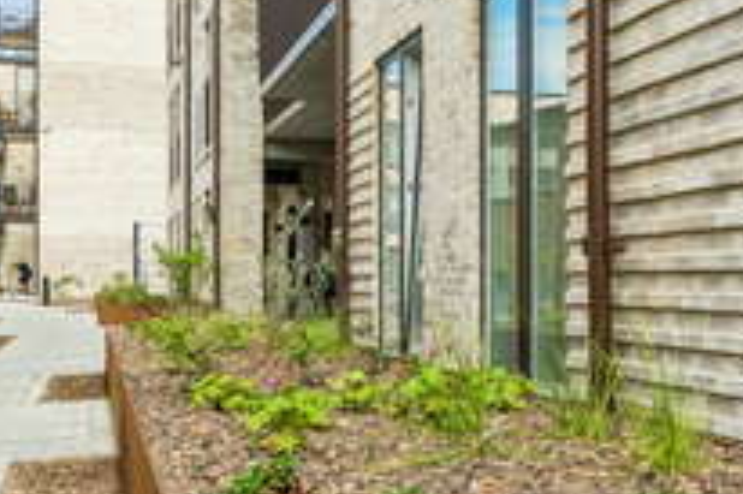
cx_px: 602
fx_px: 1134
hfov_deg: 35.0
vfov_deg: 24.6
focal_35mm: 55
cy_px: 278
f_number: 8
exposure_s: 1/400
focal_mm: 18
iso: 200
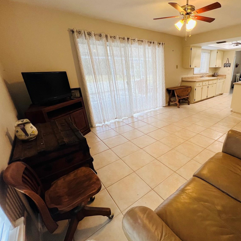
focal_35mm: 16
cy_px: 120
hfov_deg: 84.1
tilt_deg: -21.7
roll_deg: +1.6
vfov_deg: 87.4
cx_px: 163
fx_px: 126
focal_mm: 1.57
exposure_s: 1/120
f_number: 1.8
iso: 160
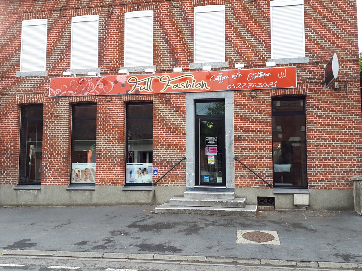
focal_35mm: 27
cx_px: 181
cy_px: 136
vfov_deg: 51.4
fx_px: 282
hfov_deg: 65.3
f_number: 1.9
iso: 40
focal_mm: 3.6
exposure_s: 1/165
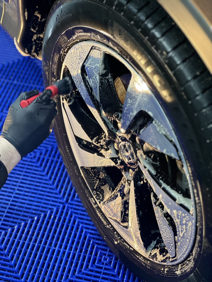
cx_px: 106
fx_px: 629
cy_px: 141
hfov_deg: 19.1
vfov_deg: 25.3
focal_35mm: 77
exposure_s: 1/33
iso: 160
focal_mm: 9
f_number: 2.8
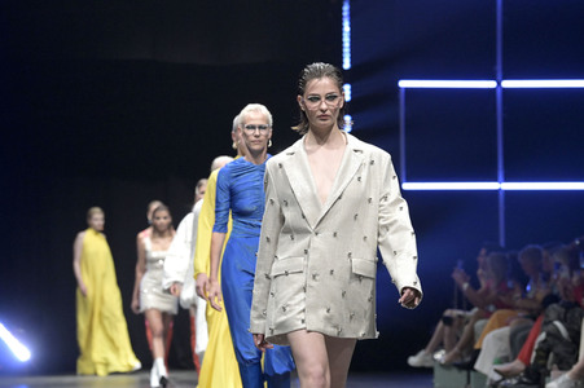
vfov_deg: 10.1
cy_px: 194
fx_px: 2188
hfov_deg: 15.2
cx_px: 292
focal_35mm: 135
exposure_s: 1/500
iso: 8000
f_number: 5.6
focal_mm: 135
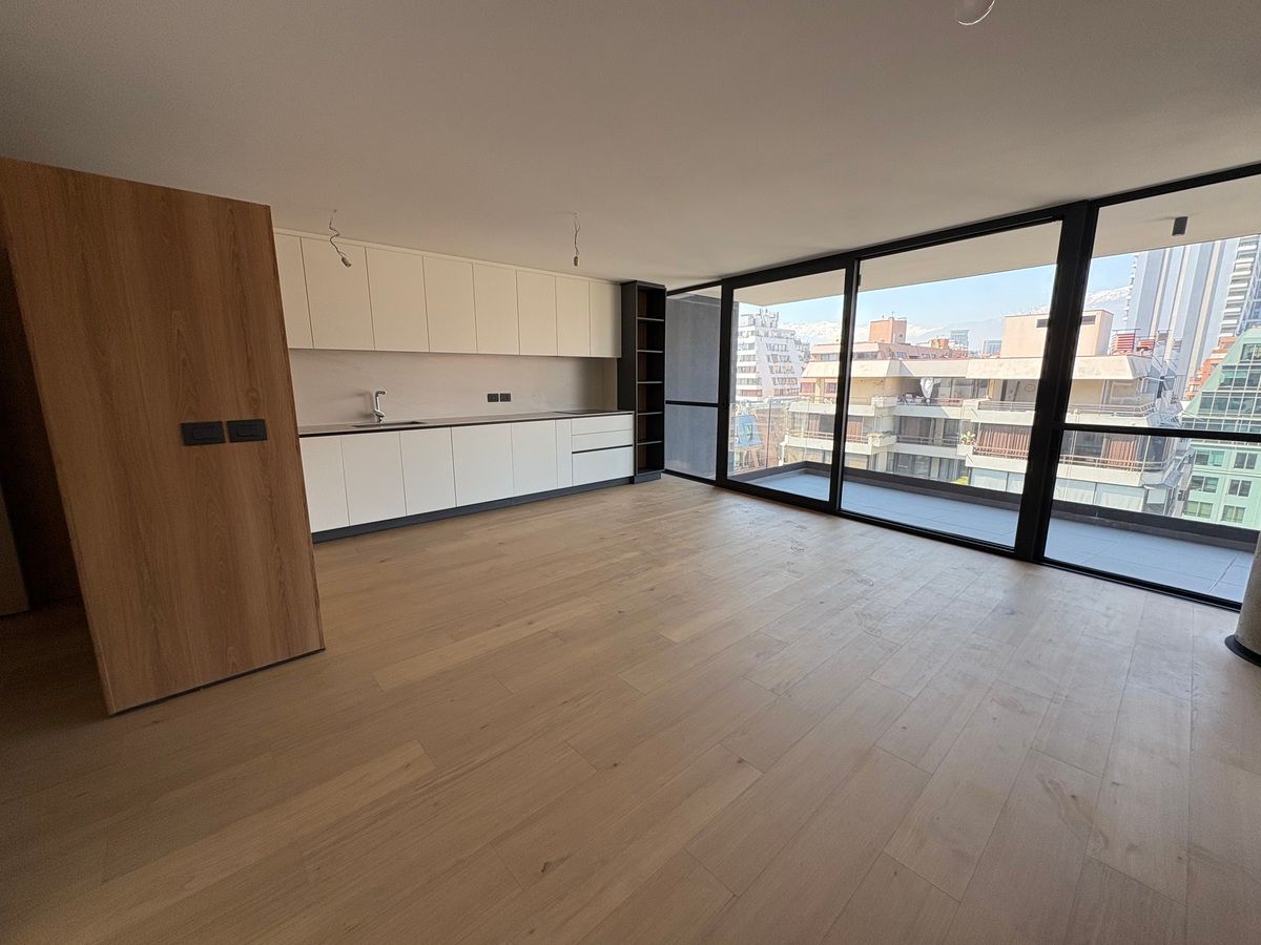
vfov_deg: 85.7
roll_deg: +0.3
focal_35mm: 14
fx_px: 510
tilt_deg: -11.1
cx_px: 630
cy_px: 472
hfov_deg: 102.1
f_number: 2.2
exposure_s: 1/151
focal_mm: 2.22
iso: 64
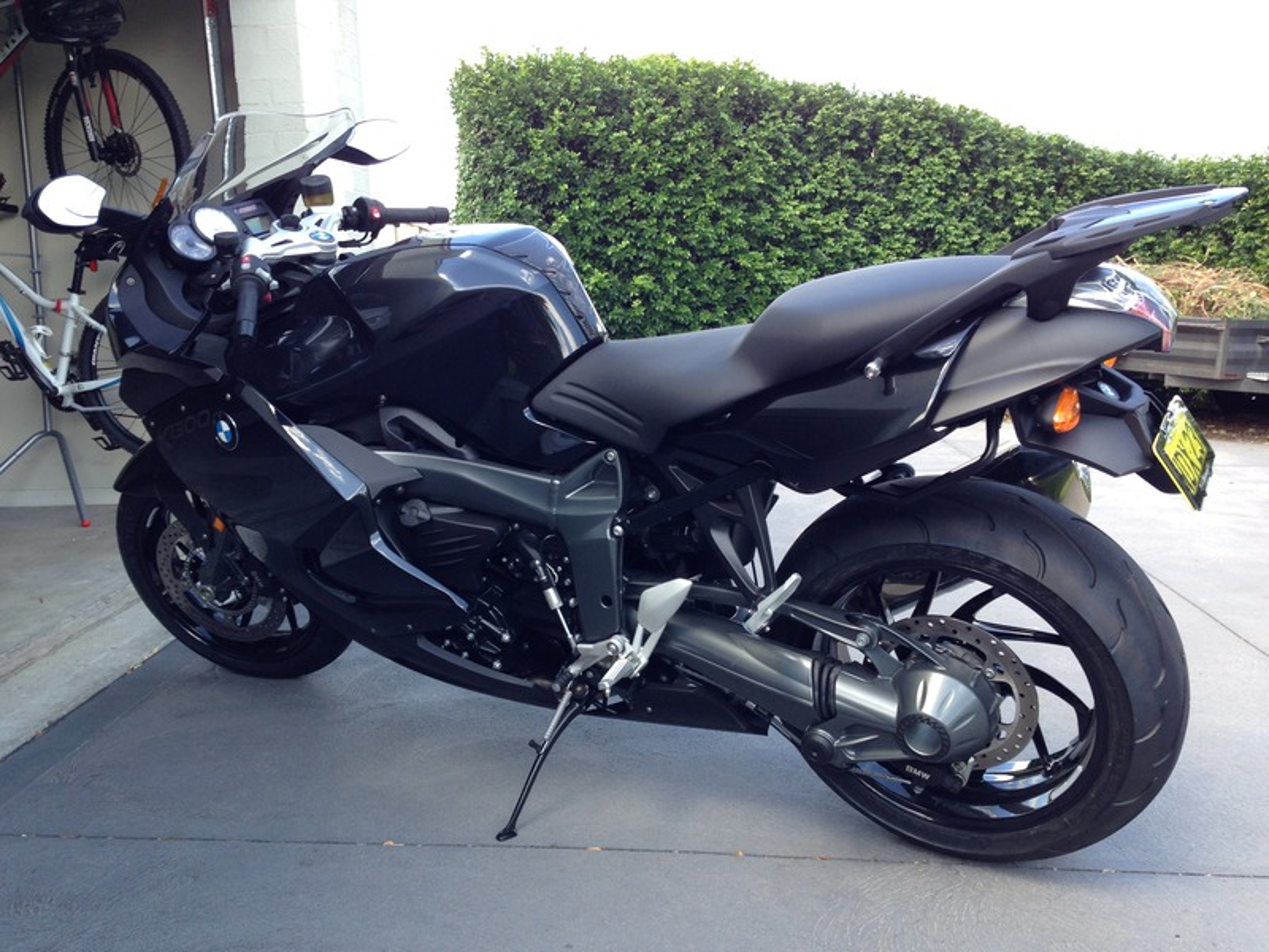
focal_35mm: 33
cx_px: 634
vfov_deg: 42.9
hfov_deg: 55.4
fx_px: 1210
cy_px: 476
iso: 50
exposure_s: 1/138
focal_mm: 4.12
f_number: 2.4
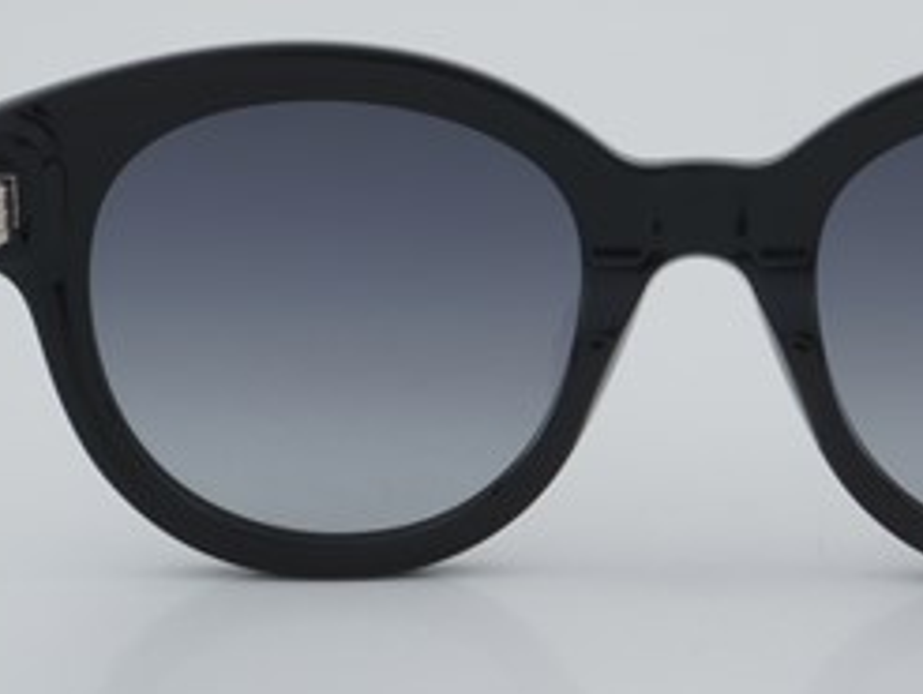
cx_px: 698
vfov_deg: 12.7
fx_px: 3123
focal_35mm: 117
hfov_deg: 16.7
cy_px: 255
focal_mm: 50
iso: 100
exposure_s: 1/3
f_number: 32
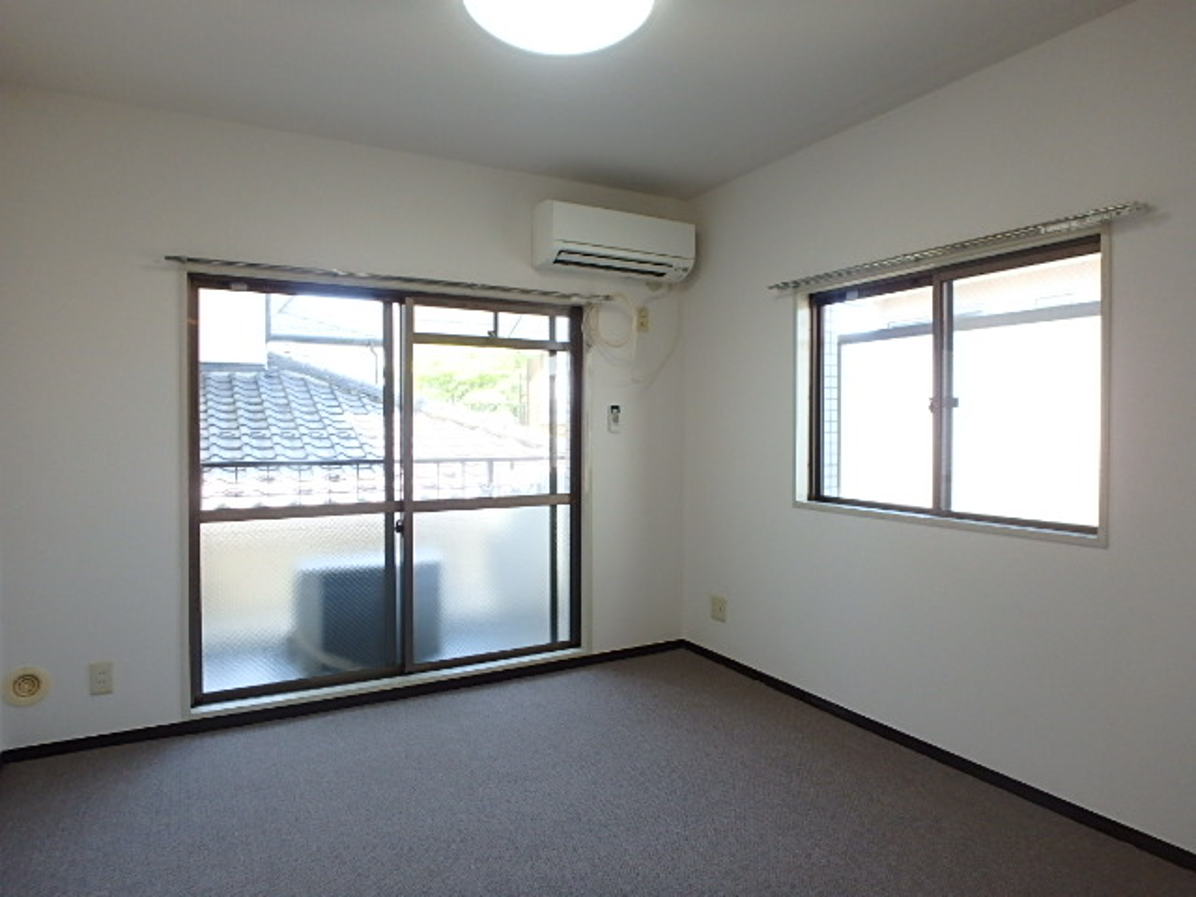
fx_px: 726
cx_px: 598
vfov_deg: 63.4
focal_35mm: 21
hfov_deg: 79.0
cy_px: 448
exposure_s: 1/60
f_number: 3.5
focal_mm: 3.7
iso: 200
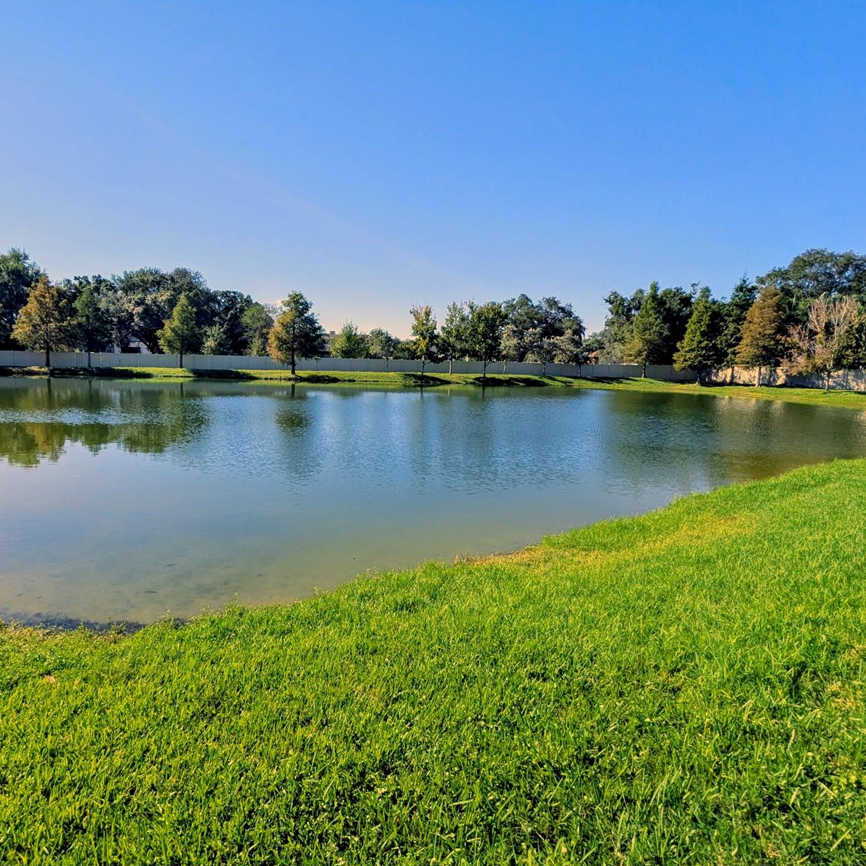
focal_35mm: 19
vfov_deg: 77.7
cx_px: 362
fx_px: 538
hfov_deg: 77.1
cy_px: 433
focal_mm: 2.35
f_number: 2.2
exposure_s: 1/1859
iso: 45
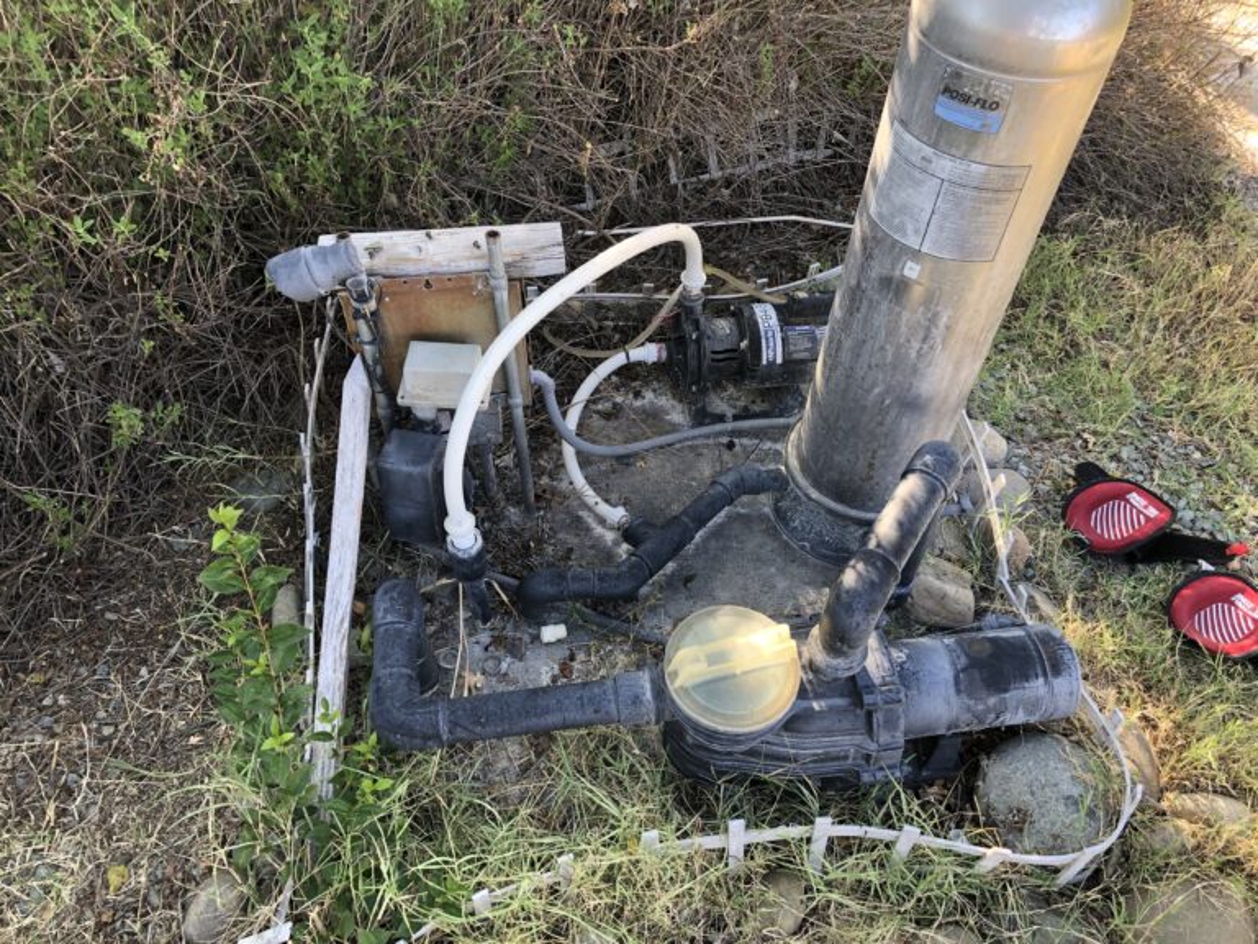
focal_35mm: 28
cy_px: 472
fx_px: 1018
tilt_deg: -50.6
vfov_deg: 49.7
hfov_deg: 63.4
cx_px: 629
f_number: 1.8
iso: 40
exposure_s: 1/120
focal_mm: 4
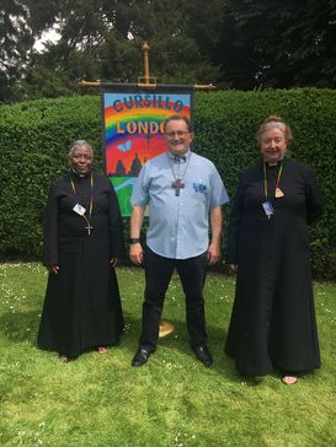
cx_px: 168
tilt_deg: -5.6
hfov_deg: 48.2
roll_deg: -1.2
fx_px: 375
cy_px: 224
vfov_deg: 61.7
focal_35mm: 29
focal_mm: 4.15
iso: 25
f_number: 2.2
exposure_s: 1/561
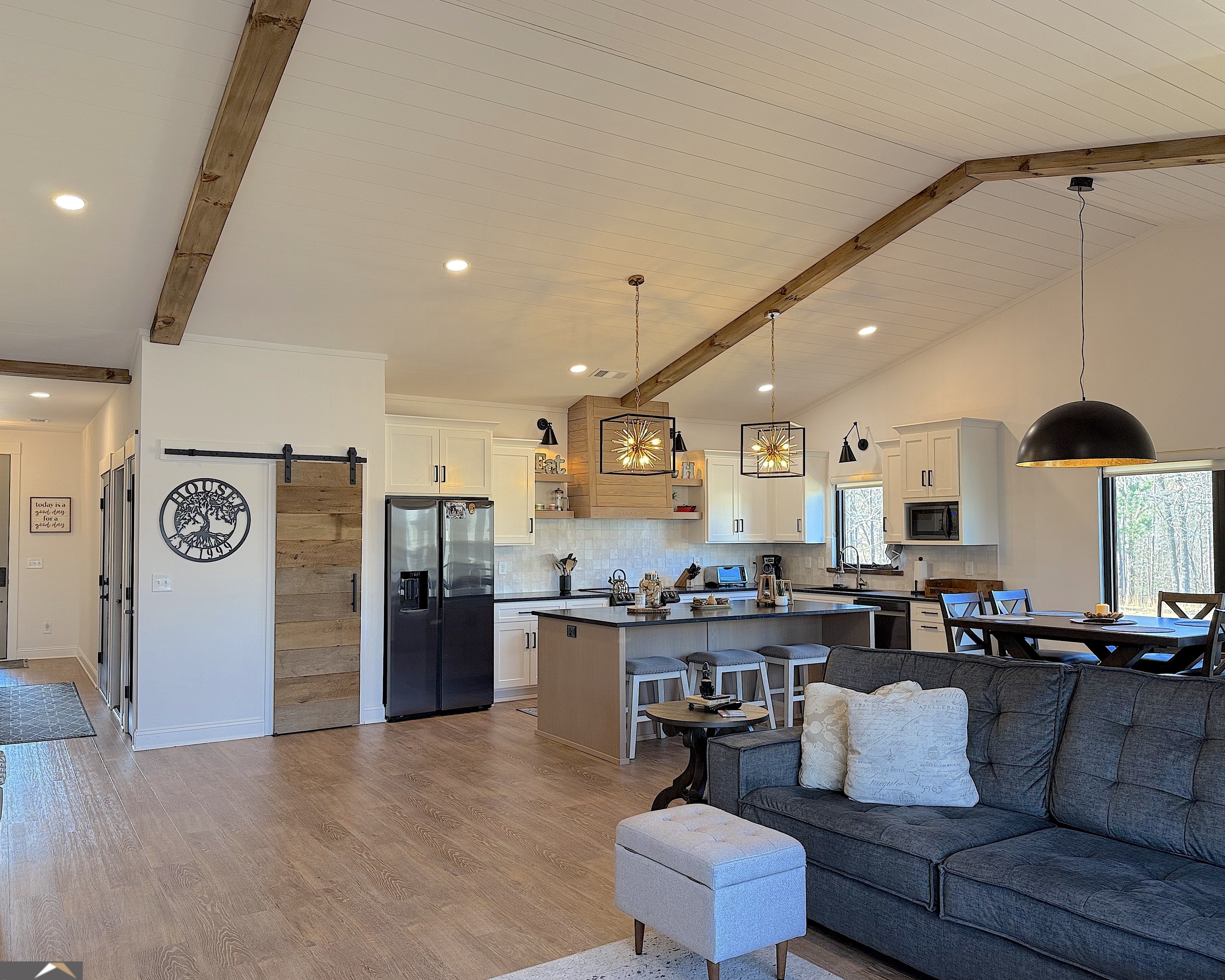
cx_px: 610
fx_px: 943
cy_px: 502
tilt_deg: +2.1
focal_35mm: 26
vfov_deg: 54.9
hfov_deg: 66.0
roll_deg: +0.2
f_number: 1.78
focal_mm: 6.76
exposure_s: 1/120
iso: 160
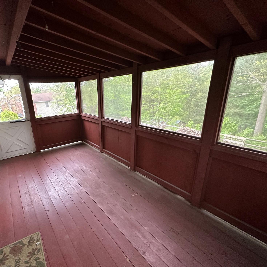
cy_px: 137
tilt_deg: -17.8
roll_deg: +3.7
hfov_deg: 82.3
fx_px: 148
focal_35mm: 17
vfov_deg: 84.0
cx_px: 99
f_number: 2.2
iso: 250
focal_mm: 2.22
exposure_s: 1/99
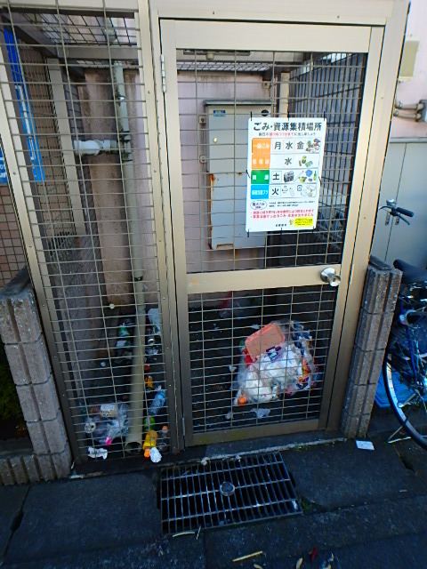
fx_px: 345
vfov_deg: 79.0
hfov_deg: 63.4
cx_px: 214
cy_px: 284
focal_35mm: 21
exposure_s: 1/200
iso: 125
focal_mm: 3.7
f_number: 3.5
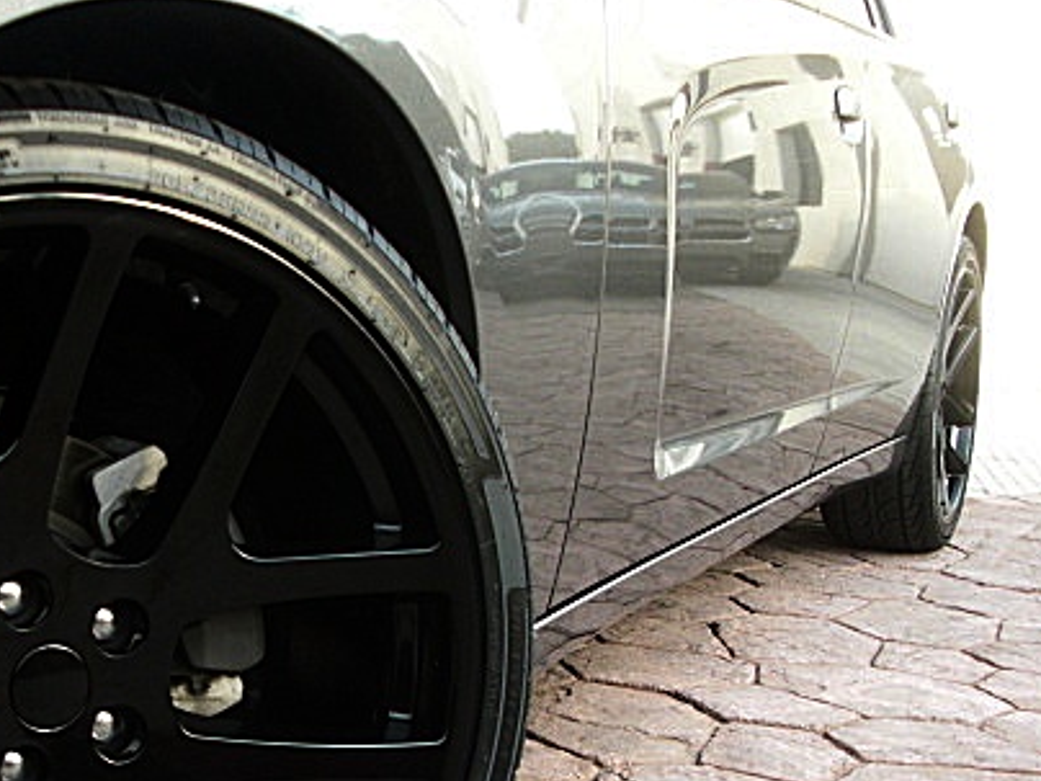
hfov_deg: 33.1
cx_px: 253
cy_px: 601
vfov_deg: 25.3
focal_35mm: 57
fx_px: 1714
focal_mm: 6.3
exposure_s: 1/125
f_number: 2.8
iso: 200
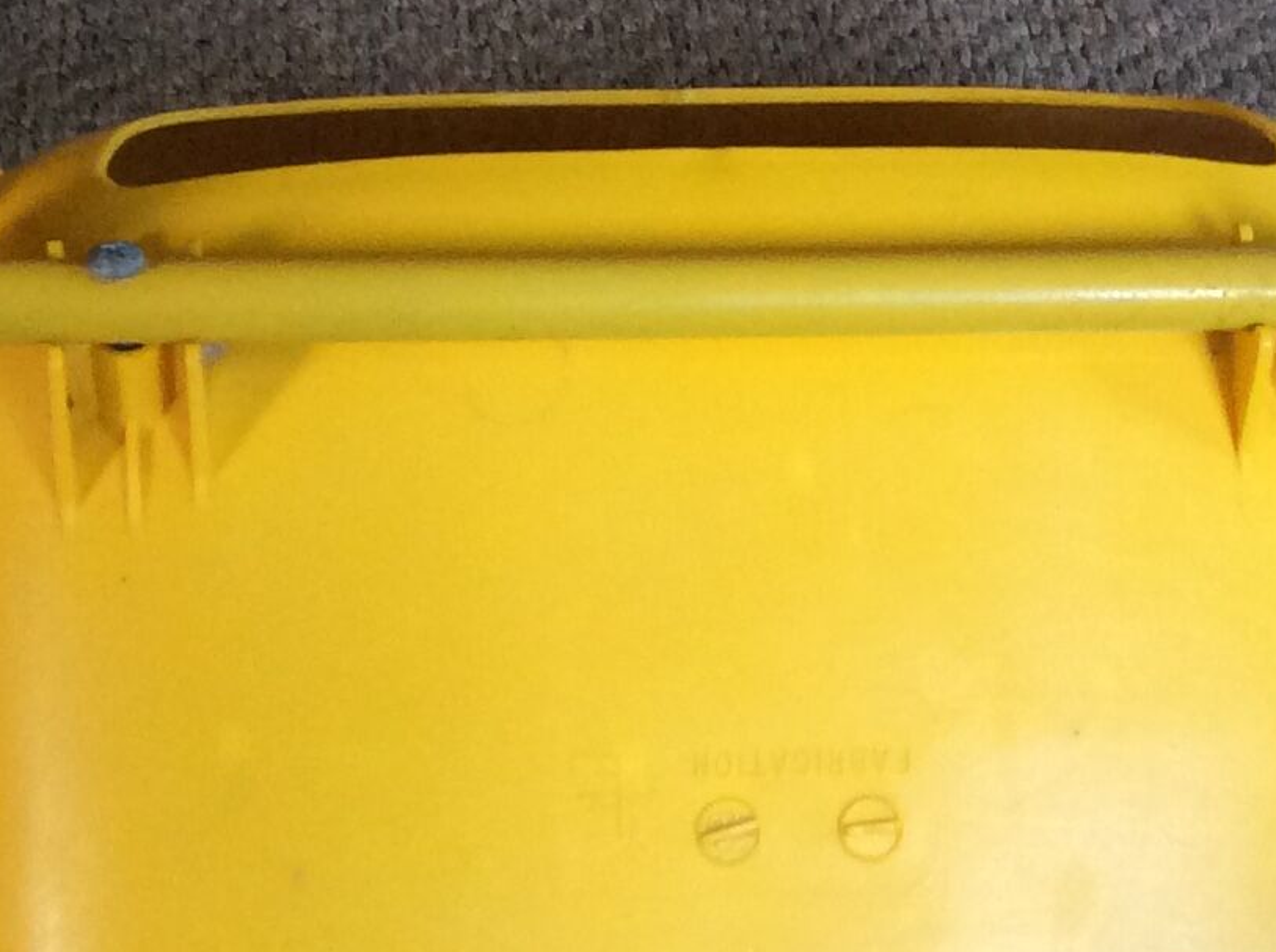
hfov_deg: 19.3
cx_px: 640
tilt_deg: -43.7
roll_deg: -1.8
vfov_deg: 14.5
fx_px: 3754
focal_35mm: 102
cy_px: 579
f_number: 2.4
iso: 125
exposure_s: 1/25
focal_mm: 3.3
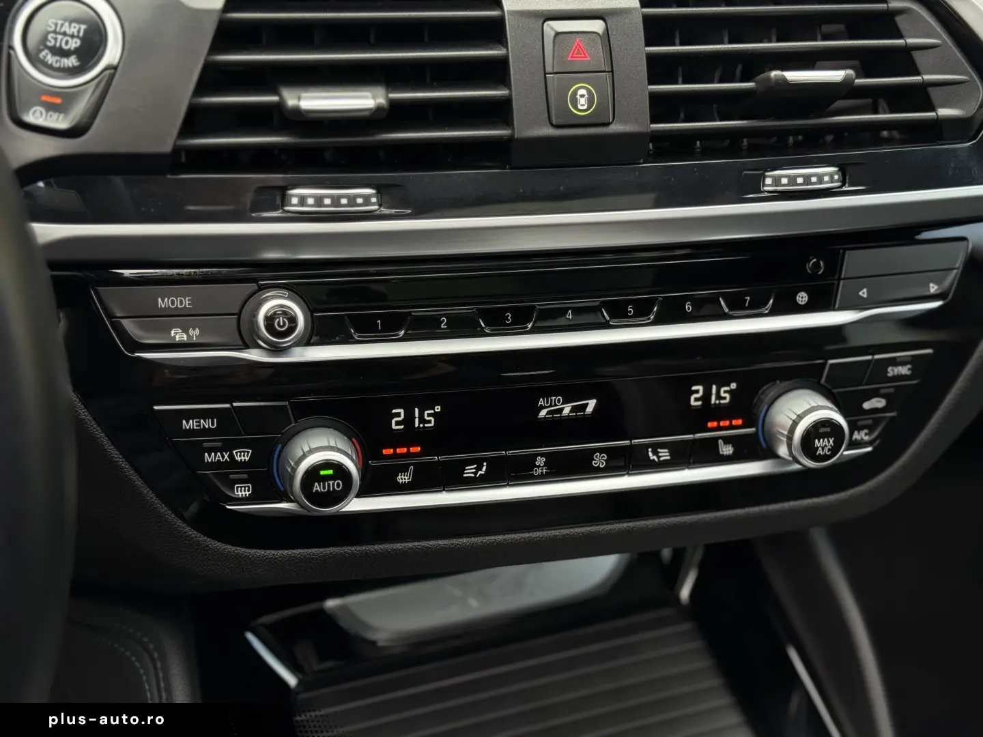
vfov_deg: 30.3
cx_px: 492
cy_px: 368
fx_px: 1363
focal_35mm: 48
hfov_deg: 39.7
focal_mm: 6.76
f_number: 1.78
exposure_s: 1/251
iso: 100
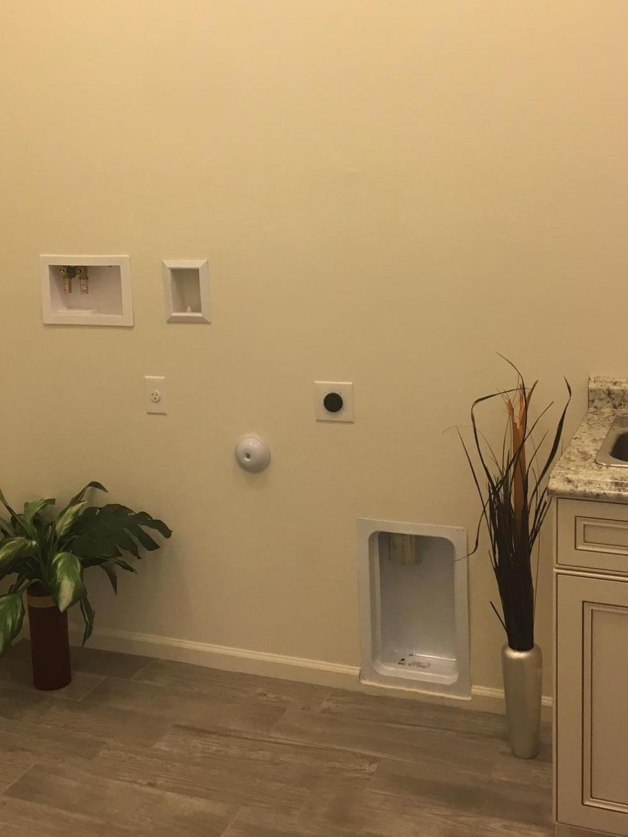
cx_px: 280
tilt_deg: -11.4
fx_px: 1064
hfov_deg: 32.9
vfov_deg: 42.8
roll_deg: +2.0
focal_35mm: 44
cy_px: 345
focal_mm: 4.15
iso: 50
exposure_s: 1/30
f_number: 2.2
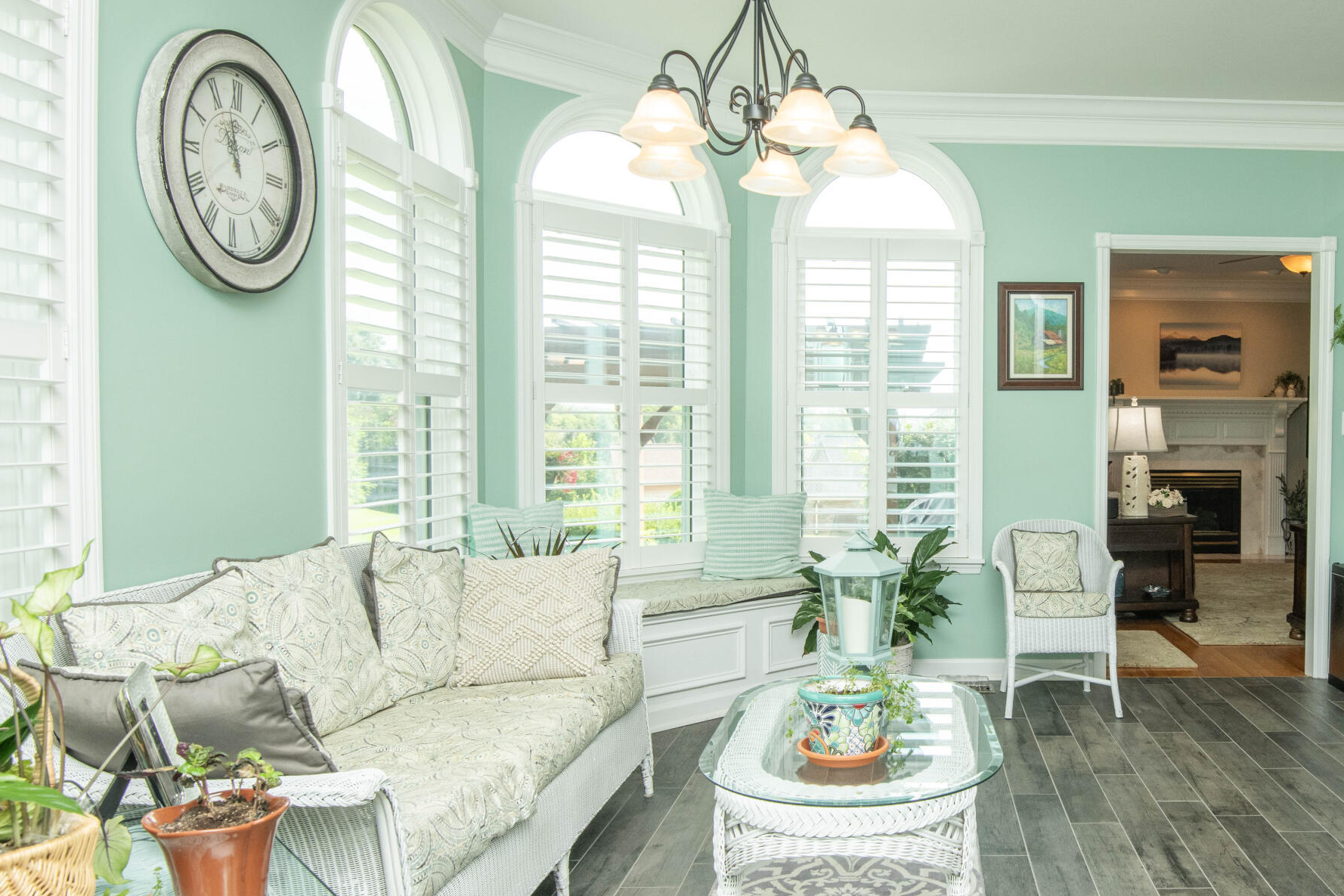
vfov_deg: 47.9
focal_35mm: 27
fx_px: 1008
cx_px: 951
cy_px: 470
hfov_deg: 64.6
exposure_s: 1/60
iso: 400
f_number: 9
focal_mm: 16
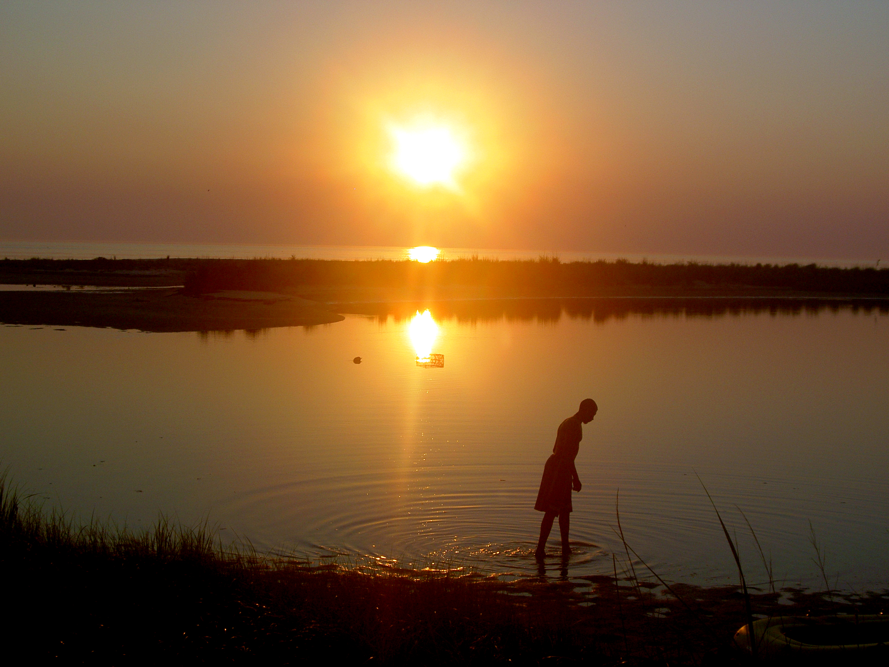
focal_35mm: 55
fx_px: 1412
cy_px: 334
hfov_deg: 34.9
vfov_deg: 26.6
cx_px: 444
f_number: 5.5
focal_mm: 11.3
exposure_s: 1/640
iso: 100
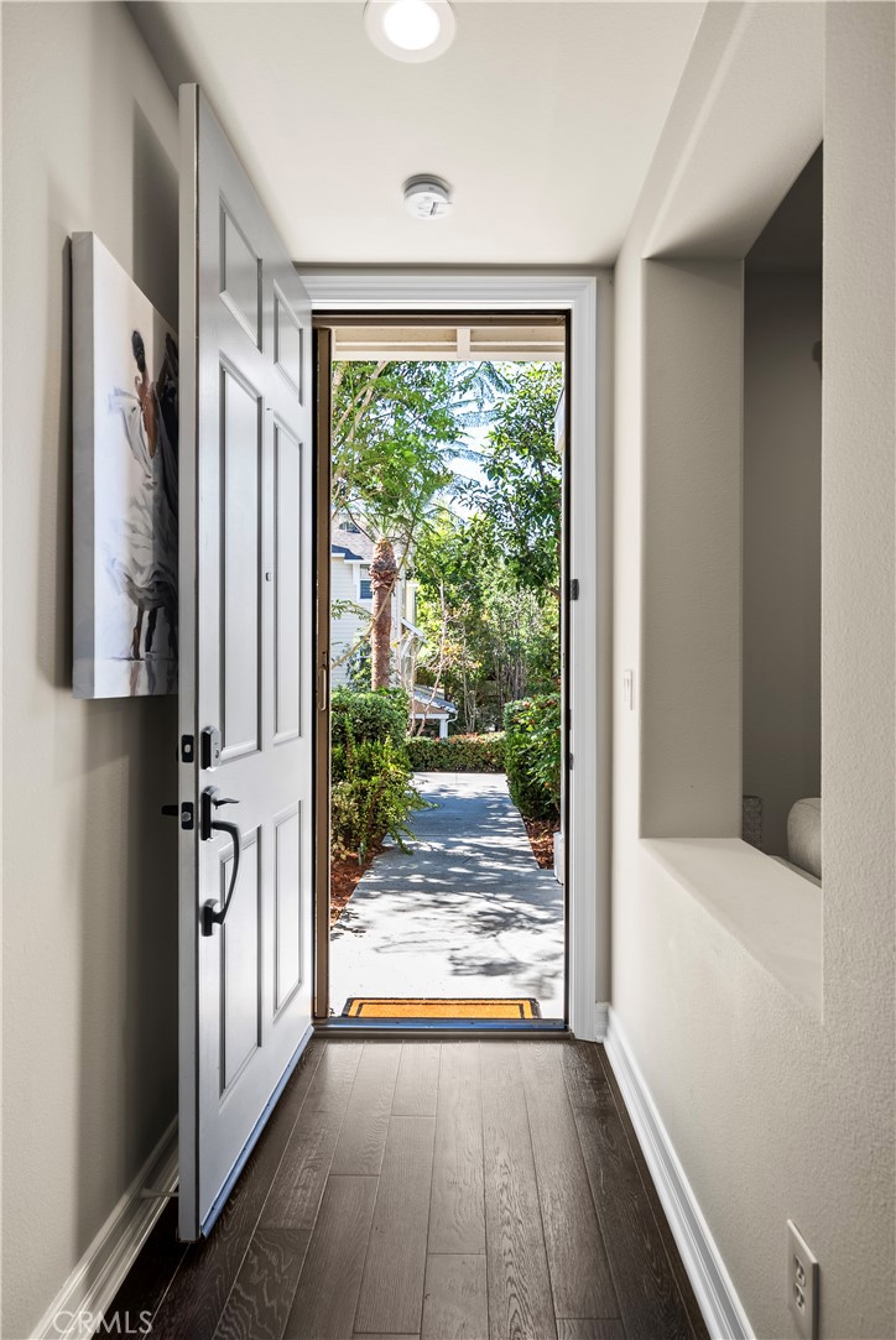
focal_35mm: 19
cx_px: 448
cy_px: 670
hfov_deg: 64.7
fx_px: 708
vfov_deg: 86.9
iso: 160
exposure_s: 1/6
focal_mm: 19
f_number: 8
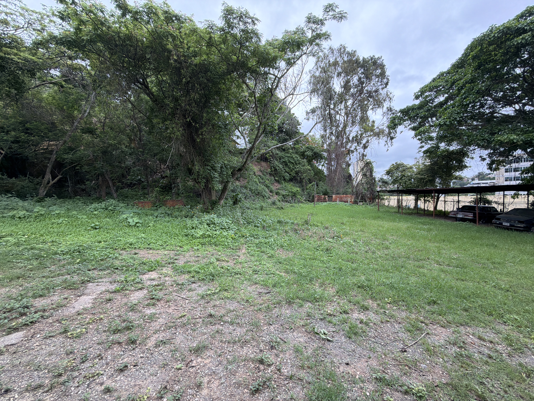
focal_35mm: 14
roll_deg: +0.8
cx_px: 267
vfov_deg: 85.7
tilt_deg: -0.8
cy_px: 200
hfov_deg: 102.1
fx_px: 216
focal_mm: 2.22
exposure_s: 1/221
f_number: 2.2
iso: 50
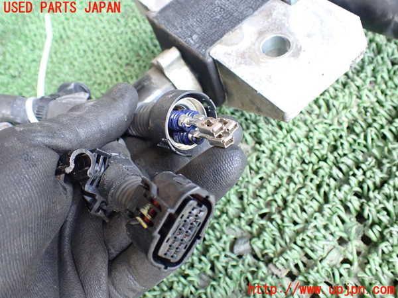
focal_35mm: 30
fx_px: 345
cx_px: 199
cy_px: 149
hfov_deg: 60.0
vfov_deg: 46.8
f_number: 2.3
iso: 500
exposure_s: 1/125
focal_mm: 5.4
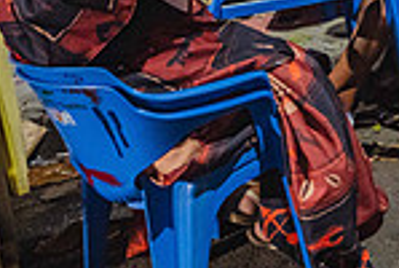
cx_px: 600
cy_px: -133
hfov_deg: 23.2
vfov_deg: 17.6
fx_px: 777
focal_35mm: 70
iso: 1250
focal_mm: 18
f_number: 4
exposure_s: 1/80
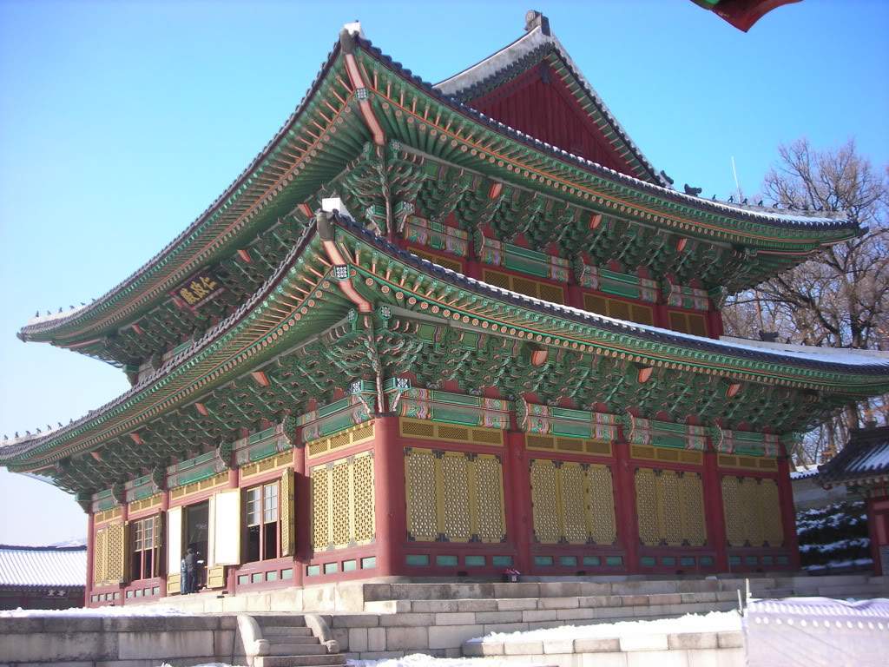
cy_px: 334
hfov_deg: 49.0
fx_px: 976
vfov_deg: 37.7
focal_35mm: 38
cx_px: 444
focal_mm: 6.3
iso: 50
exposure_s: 1/258
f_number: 3.2
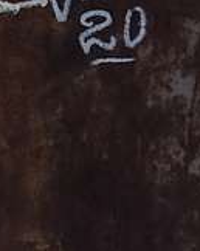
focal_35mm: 84
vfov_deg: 20.7
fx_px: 623
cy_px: -77
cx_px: -34
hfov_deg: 17.5
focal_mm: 4.15
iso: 2000
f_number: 2.2
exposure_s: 1/17
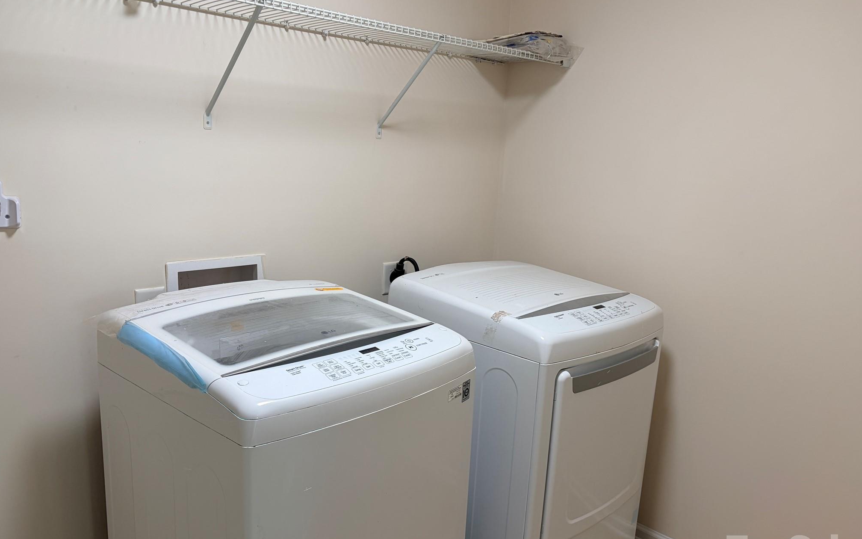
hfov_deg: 66.5
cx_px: 425
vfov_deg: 44.5
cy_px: 291
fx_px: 658
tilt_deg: -11.1
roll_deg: -1.2
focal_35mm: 28
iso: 64
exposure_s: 1/60
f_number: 1.6
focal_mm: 5.96
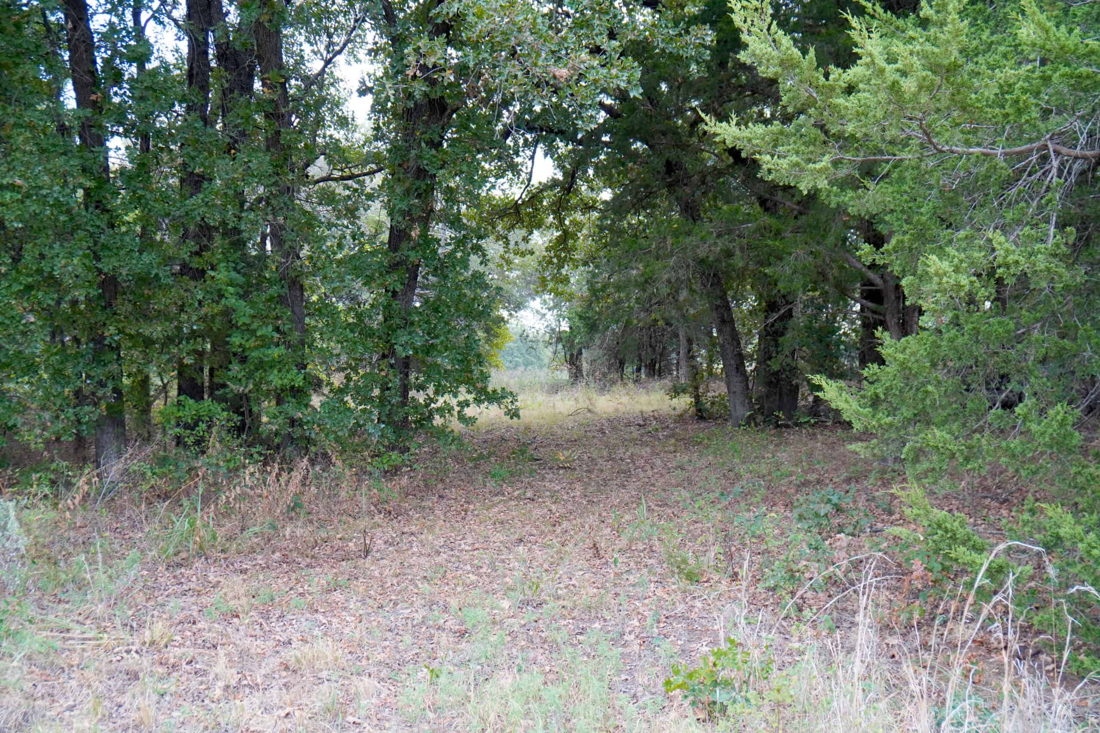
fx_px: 1192
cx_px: 550
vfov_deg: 34.2
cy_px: 366
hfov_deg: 49.6
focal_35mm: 39
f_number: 4
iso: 400
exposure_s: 1/160
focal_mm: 26
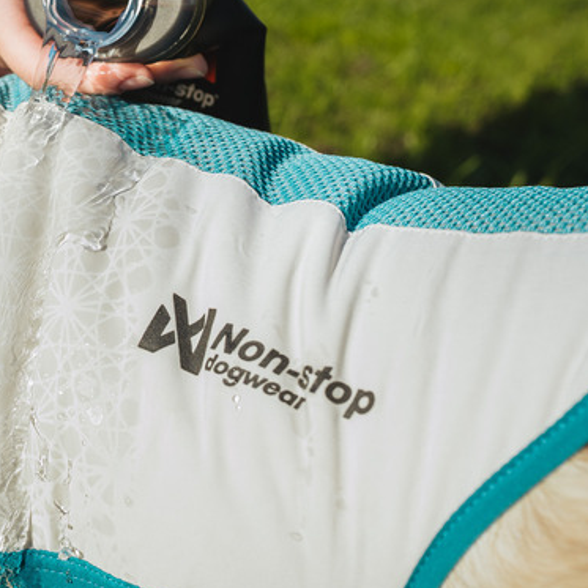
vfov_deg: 28.6
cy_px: 299
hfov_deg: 27.7
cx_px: 80
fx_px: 1153
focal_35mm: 60
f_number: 5
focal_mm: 35
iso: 400
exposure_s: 1/1250
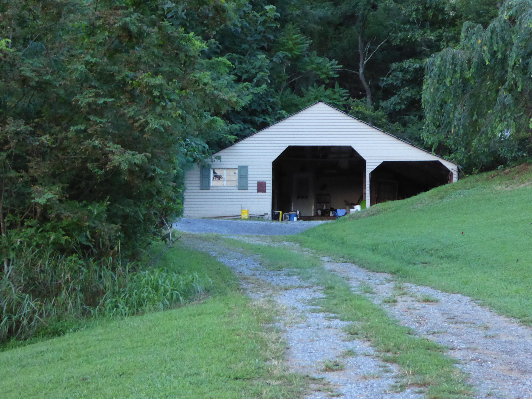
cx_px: 266
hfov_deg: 23.0
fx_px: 1306
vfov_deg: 17.4
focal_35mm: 85
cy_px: 200
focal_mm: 14.1
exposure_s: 1/60
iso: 1000
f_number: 4.7
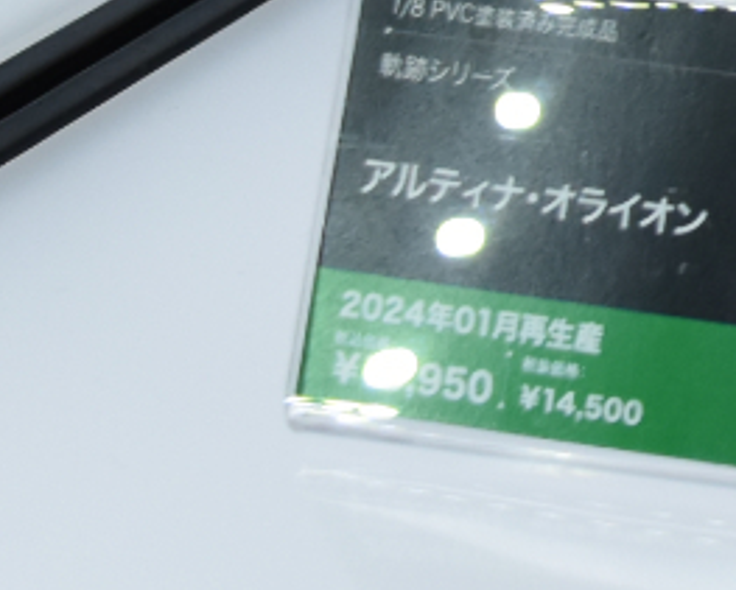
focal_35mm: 234
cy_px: -657
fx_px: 5100
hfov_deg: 7.3
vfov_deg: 6.4
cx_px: 2222
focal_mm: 27
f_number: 8
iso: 640
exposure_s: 1/400
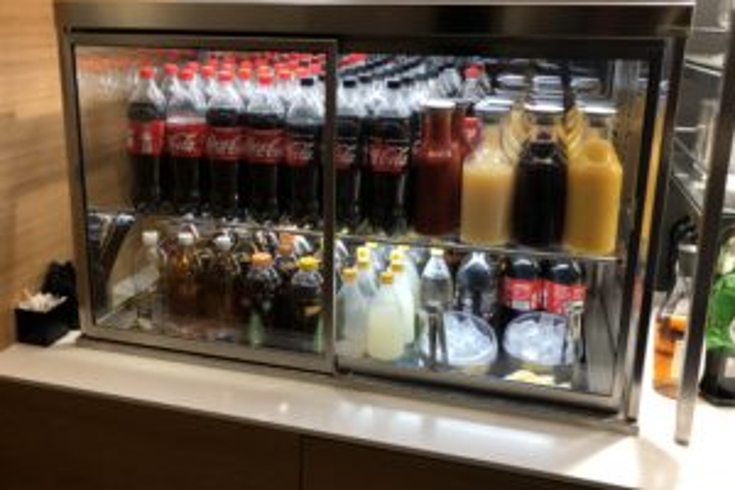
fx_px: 715
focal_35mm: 35
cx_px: 323
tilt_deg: -14.4
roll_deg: +0.1
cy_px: 213
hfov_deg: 54.3
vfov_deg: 37.8
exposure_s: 1/30
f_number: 1.8
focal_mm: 4
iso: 40
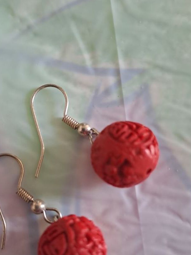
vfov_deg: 45.3
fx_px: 302
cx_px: 78
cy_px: 162
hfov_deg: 35.0
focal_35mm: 41
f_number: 1.8
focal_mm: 4.65
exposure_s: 1/50
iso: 320
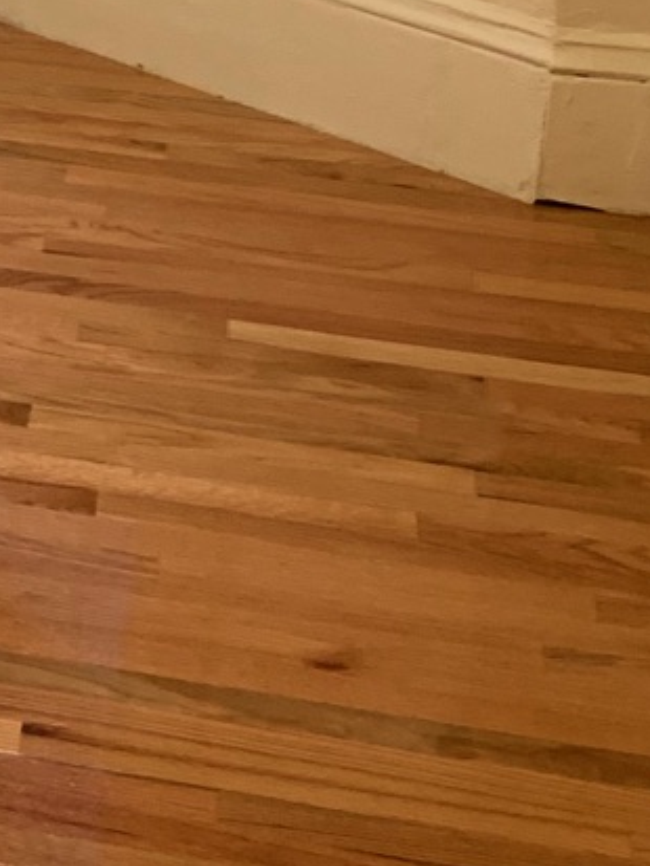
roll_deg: -1.1
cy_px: -328
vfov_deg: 14.5
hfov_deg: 10.8
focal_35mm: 129
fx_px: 3228
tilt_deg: -13.3
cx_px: -495
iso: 160
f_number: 1.8
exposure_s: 1/60
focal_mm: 4.25
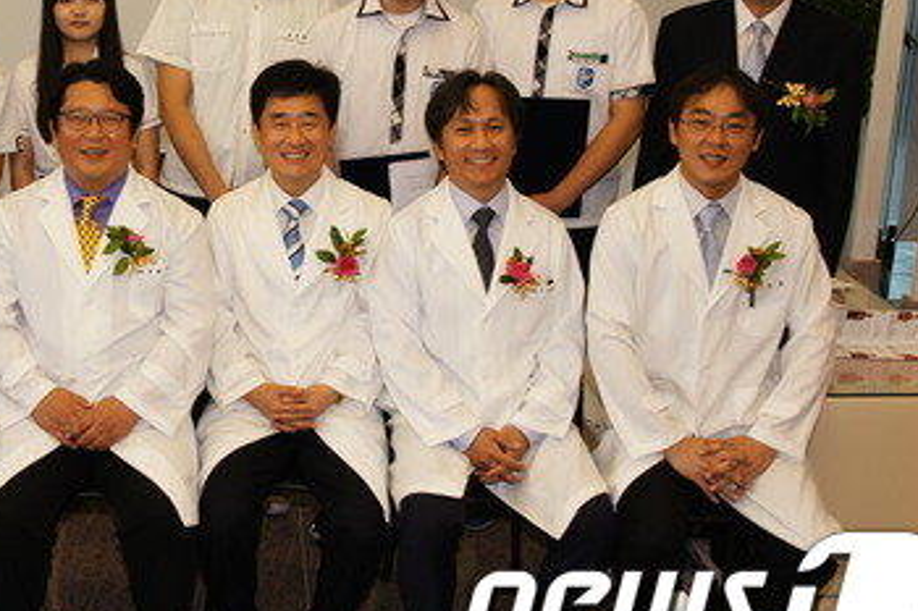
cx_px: 231
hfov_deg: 40.0
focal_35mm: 48
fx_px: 1223
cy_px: 210
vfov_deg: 27.9
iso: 400
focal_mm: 20
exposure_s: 1/60
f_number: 8
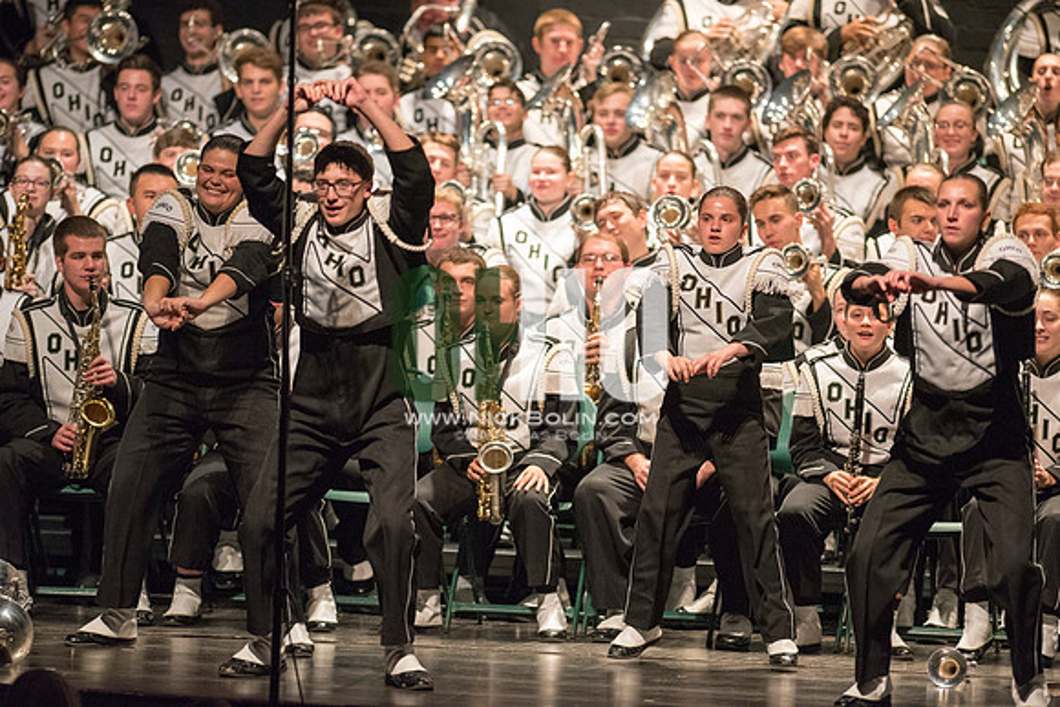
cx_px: 530
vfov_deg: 4.6
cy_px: 354
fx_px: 8835
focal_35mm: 300
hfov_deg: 6.9
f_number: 2.8
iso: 4000
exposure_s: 1/500
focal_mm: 300
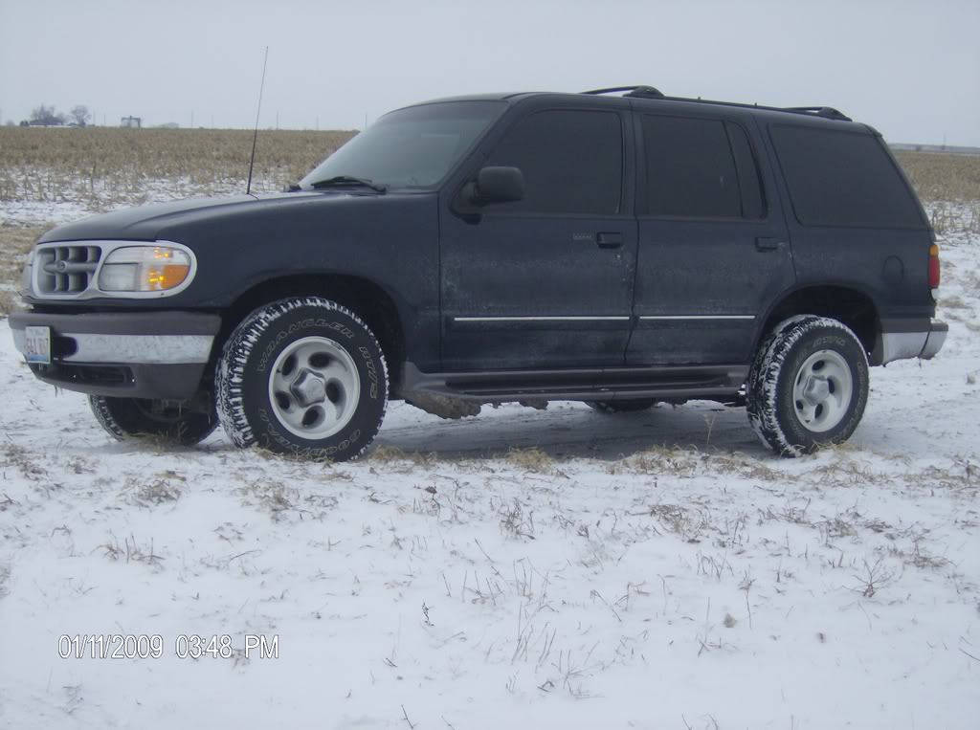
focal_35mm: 56
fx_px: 1582
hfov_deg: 34.4
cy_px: 365
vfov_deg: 26.0
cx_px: 490
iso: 100
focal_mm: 9.3
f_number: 3.4
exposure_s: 1/406
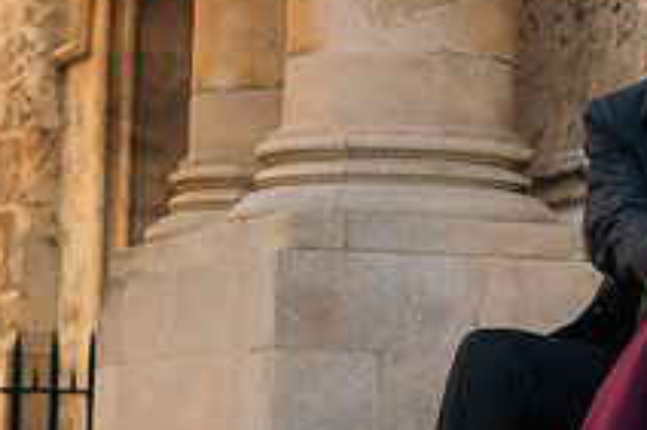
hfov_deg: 12.5
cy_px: 250
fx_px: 2945
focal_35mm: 164
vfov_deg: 8.4
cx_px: 452
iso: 200
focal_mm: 40
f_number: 2.8
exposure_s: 1/640
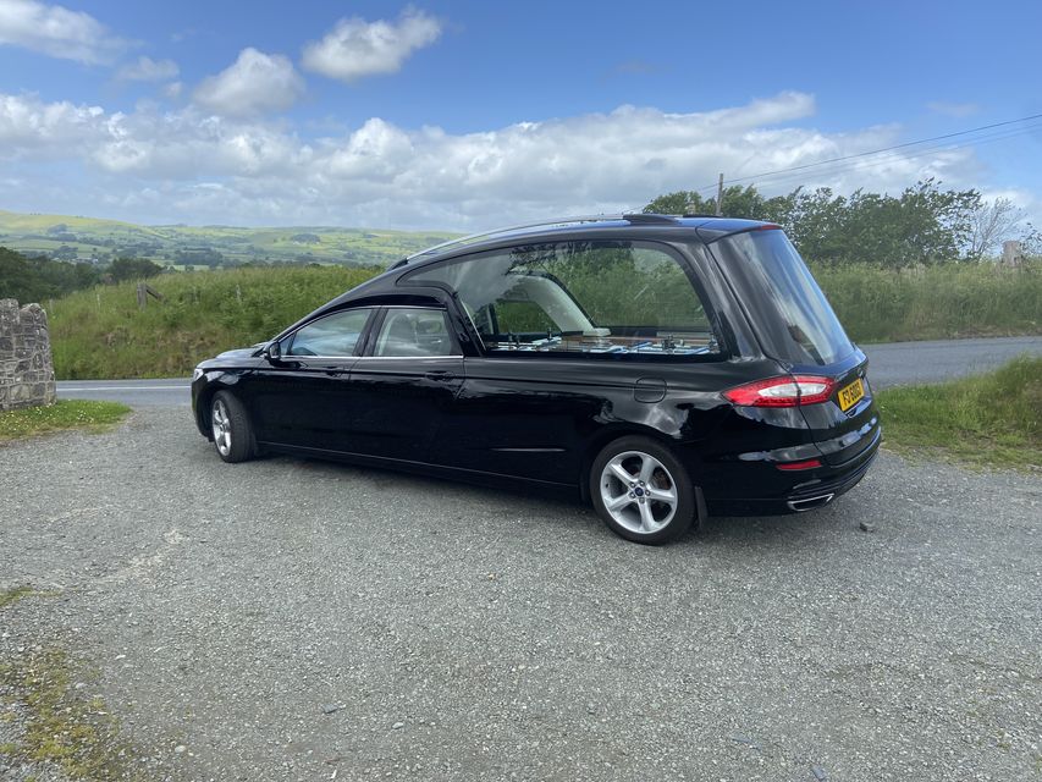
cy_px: 391
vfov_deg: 53.1
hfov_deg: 67.3
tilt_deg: -9.9
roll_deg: -3.2
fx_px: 783
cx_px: 521
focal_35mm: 26
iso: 32
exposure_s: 1/1727
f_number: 1.8
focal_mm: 4.25
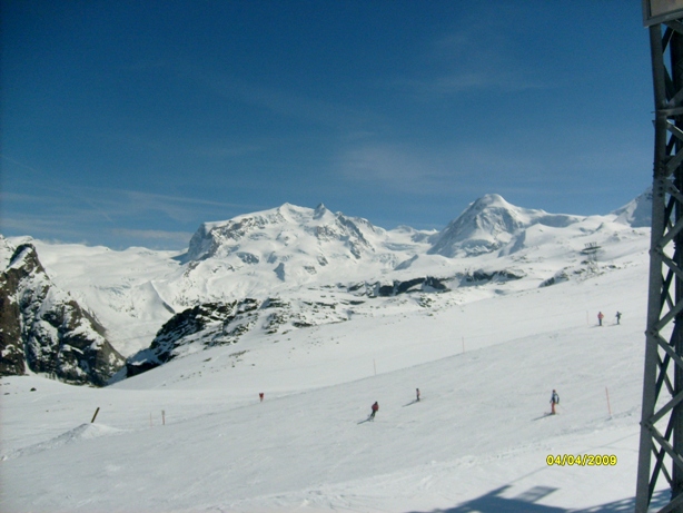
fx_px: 691
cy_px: 256
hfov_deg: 52.6
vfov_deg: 40.7
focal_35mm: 35
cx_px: 342
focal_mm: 5.8
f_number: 7.1
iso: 80
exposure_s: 1/1000
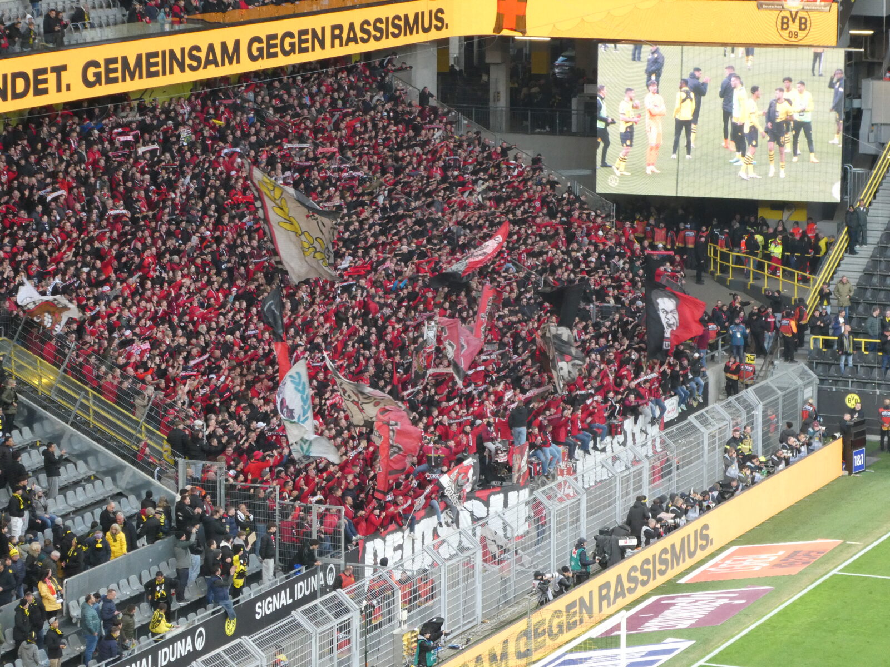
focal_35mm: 135
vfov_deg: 11.0
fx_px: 3471
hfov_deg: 14.6
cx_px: 445
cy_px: 334
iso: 500
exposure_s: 1/80
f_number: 5.3
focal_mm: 24.2
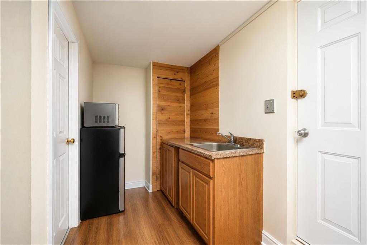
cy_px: 122
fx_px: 153
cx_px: 184
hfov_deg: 100.4
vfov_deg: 77.3
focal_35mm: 15
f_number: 8
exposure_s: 1/60
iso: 2000
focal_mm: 10
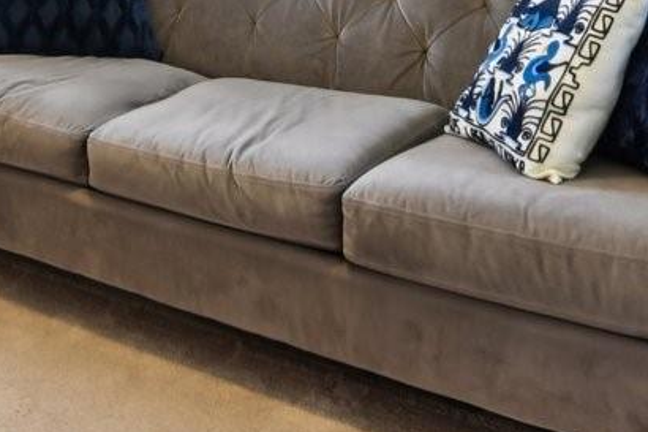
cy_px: -263
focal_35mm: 70
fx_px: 1259
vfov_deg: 17.1
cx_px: 43
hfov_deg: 27.6
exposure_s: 1/15
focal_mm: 14
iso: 200
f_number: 8
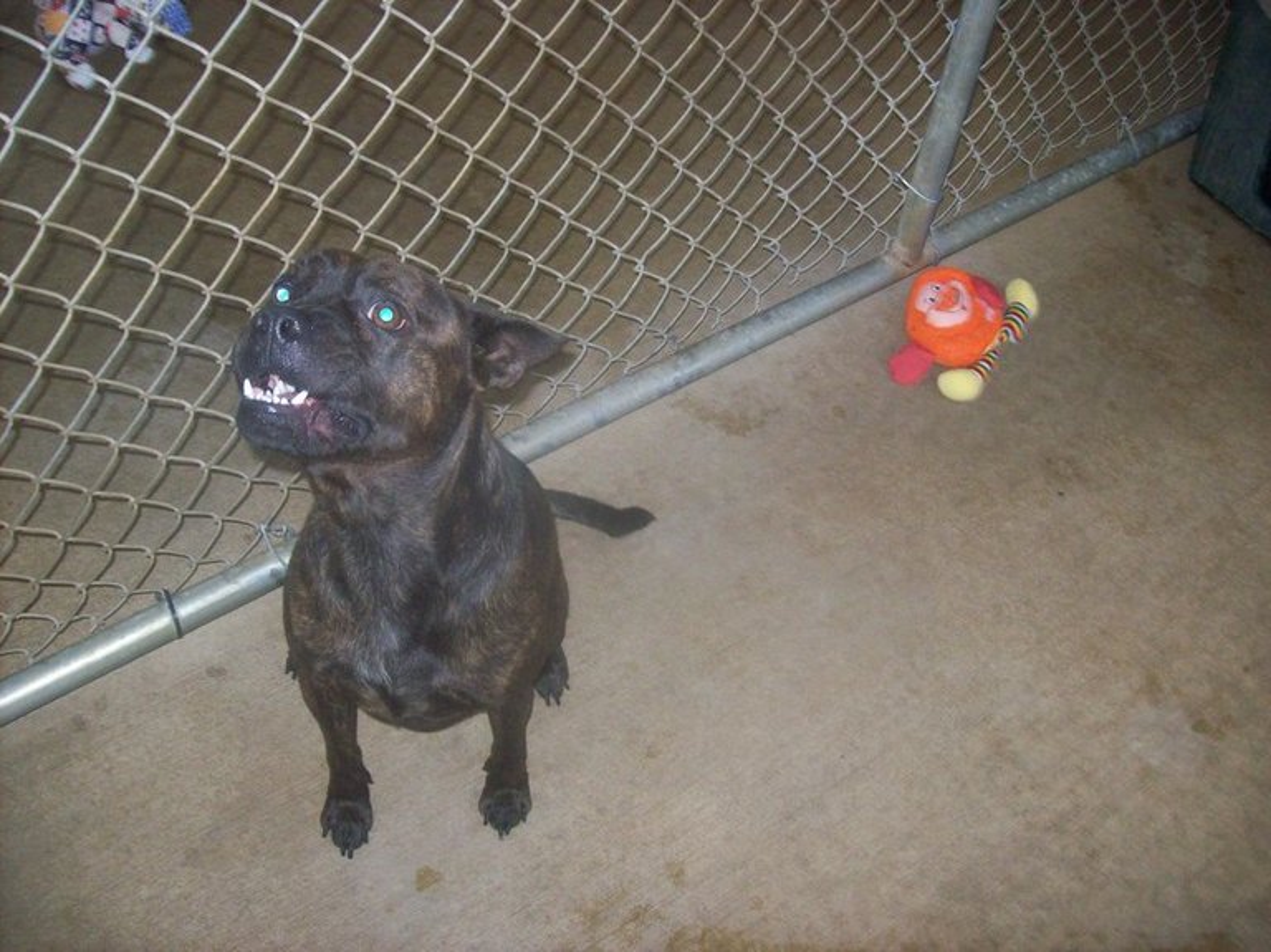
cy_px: 476
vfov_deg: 39.6
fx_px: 1321
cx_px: 636
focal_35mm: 36
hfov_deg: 51.4
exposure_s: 1/64
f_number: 2.7
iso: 200
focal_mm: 6
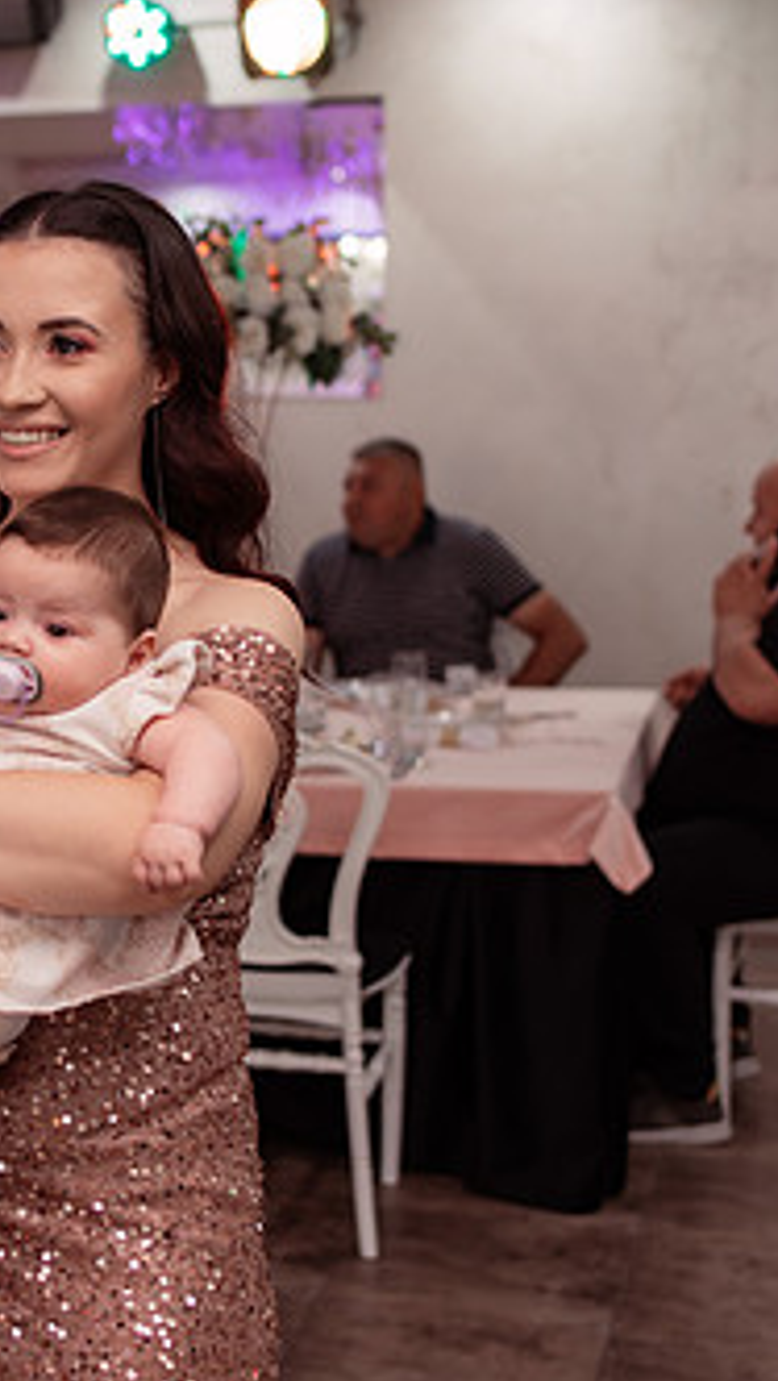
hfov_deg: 18.4
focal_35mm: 64
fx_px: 2345
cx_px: 4
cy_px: 730
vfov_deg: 32.8
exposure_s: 1/200
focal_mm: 35
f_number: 2.8
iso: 640
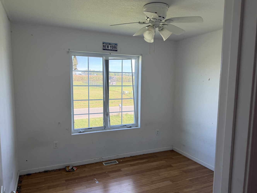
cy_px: 100
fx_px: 193
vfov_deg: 53.1
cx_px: 127
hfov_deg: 67.3
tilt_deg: -6.1
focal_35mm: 26
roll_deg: -0.4
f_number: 1.78
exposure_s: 1/121
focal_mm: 6.76
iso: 80
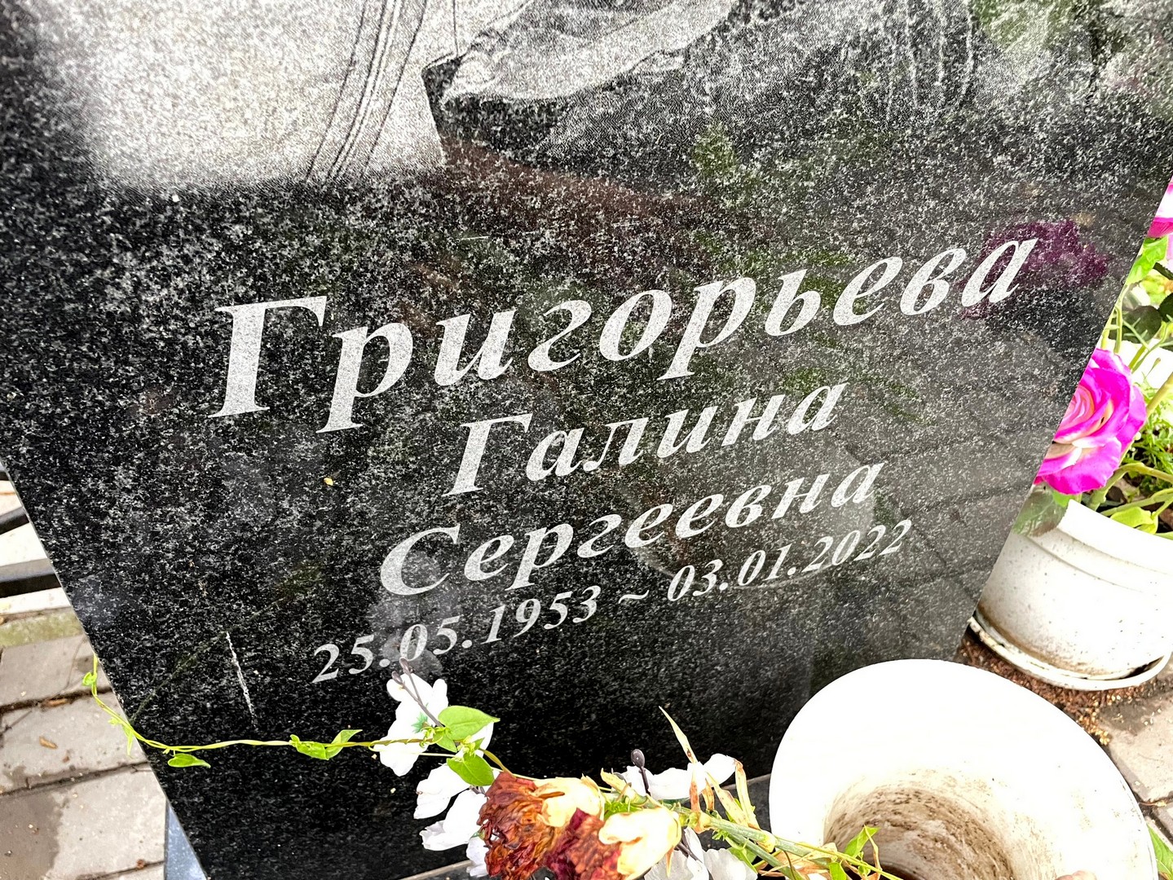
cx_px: 586
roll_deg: -1.0
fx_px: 881
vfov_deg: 53.1
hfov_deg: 67.3
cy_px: 440
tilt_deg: -39.6
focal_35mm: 26
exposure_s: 1/60
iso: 200
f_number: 1.6
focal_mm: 4.2
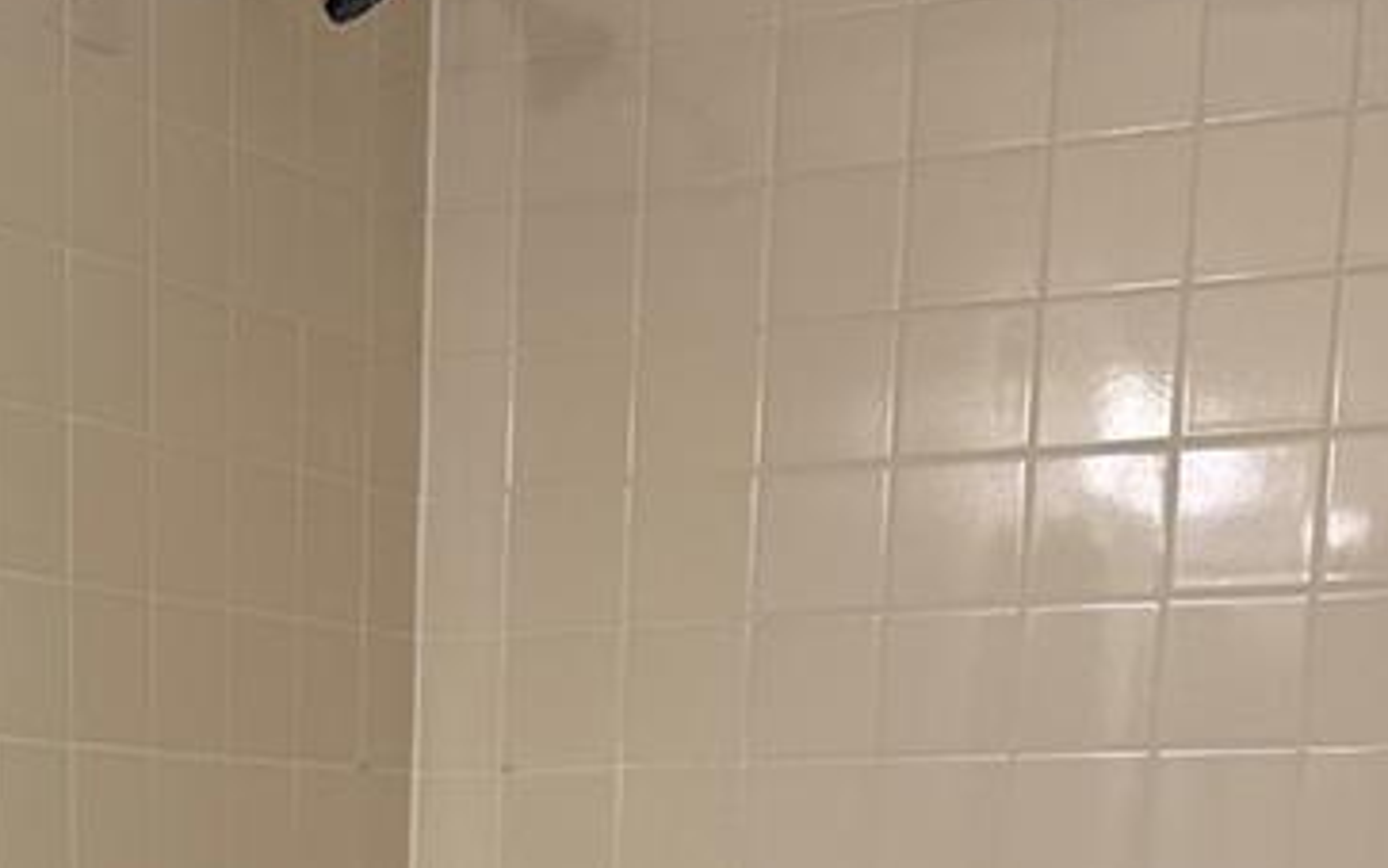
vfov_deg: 13.7
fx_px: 3178
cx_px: 172
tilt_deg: -12.4
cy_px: 1625
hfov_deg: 24.0
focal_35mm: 84
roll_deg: -0.9
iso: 50
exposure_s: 1/124
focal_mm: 6.76
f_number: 1.78
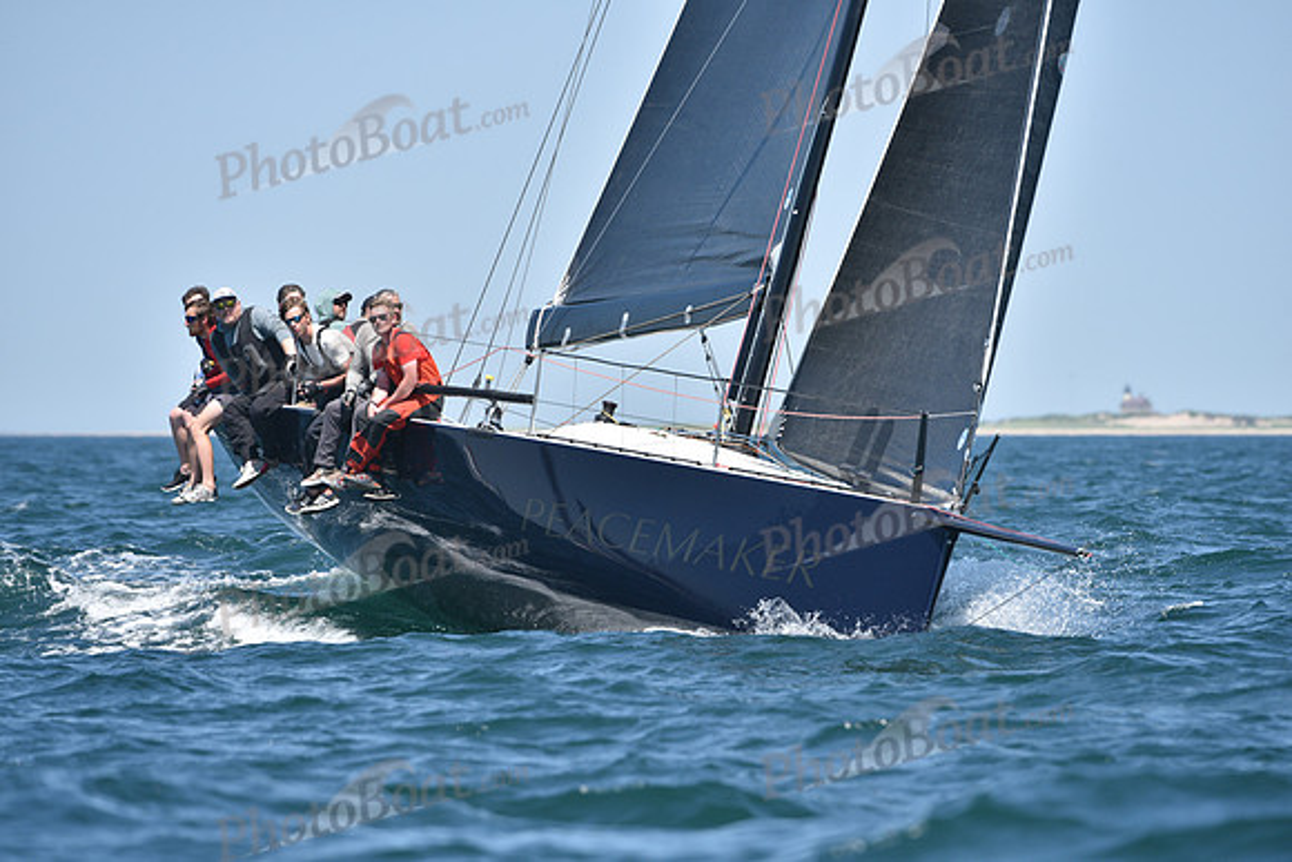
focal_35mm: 400
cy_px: 431
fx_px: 14358
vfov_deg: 3.4
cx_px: 646
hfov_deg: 5.2
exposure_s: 1/1000
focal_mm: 400
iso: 320
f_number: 6.3
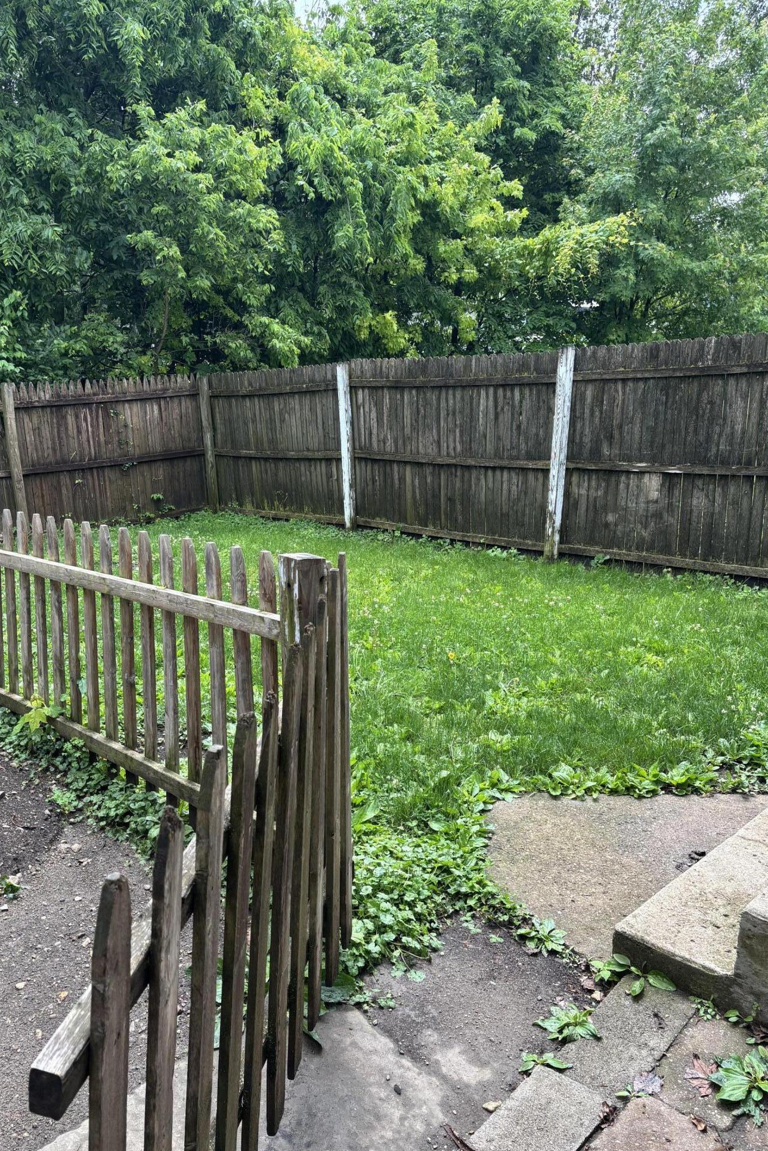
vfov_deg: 65.5
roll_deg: +0.4
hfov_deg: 46.3
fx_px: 896
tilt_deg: -13.2
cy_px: 591
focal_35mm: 28
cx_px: 335
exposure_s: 1/565
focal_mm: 5.96
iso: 50
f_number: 1.6
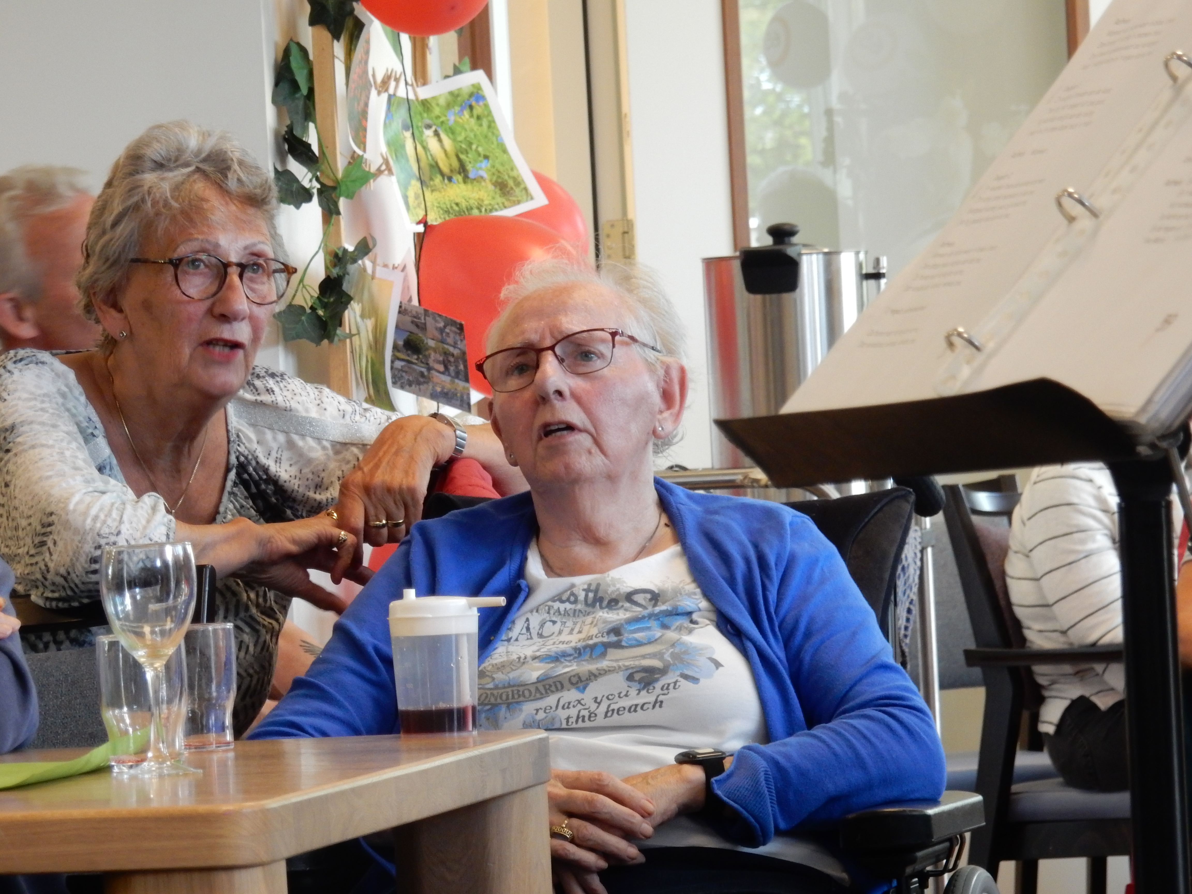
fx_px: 6646
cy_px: 447
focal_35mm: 193
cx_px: 596
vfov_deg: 7.7
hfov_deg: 10.2
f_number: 6.3
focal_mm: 34.5
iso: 400
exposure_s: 1/15
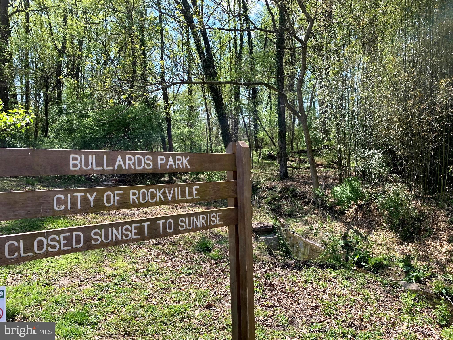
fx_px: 340
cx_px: 226
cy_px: 170
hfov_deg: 67.3
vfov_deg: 53.1
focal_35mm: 26
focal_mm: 4.25
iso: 25
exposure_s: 1/765
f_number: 1.8
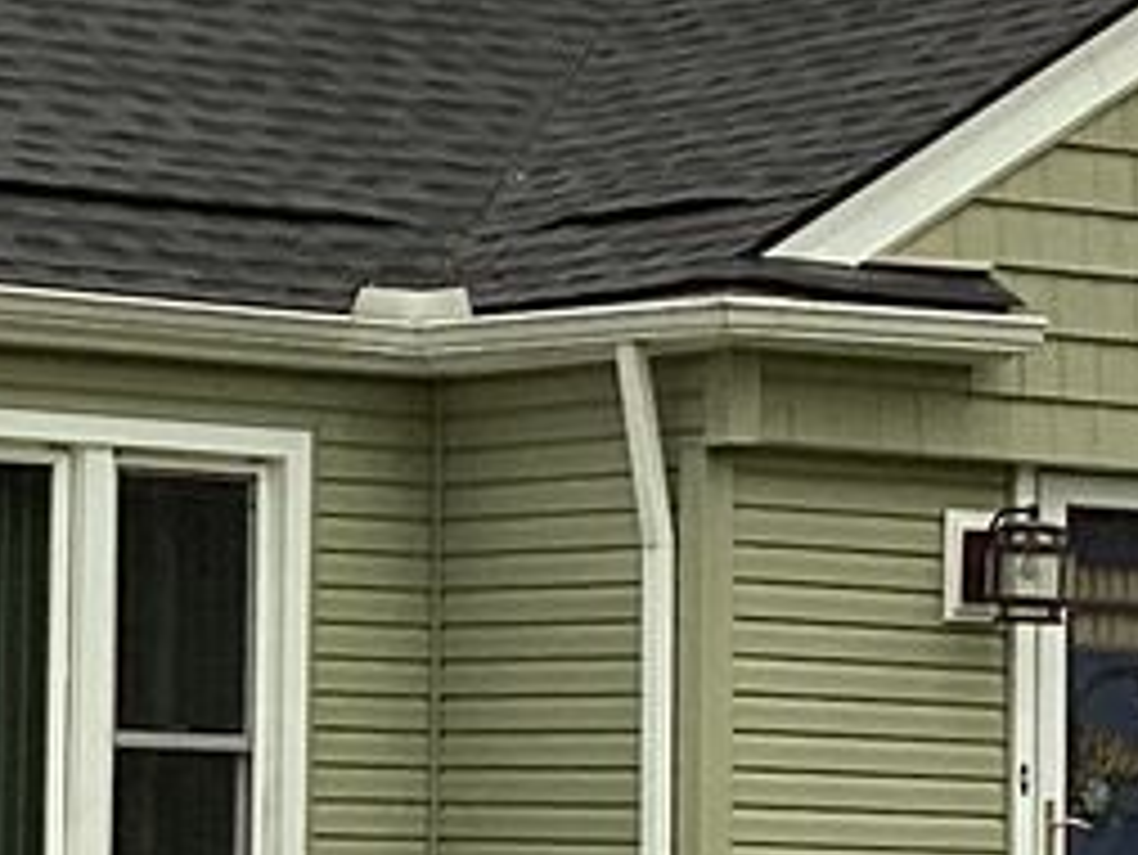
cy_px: 520
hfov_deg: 10.5
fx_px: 6052
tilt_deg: +6.3
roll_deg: -4.3
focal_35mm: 184
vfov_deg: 8.1
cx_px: -355
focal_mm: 3.3
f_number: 2.4
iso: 25
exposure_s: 1/153
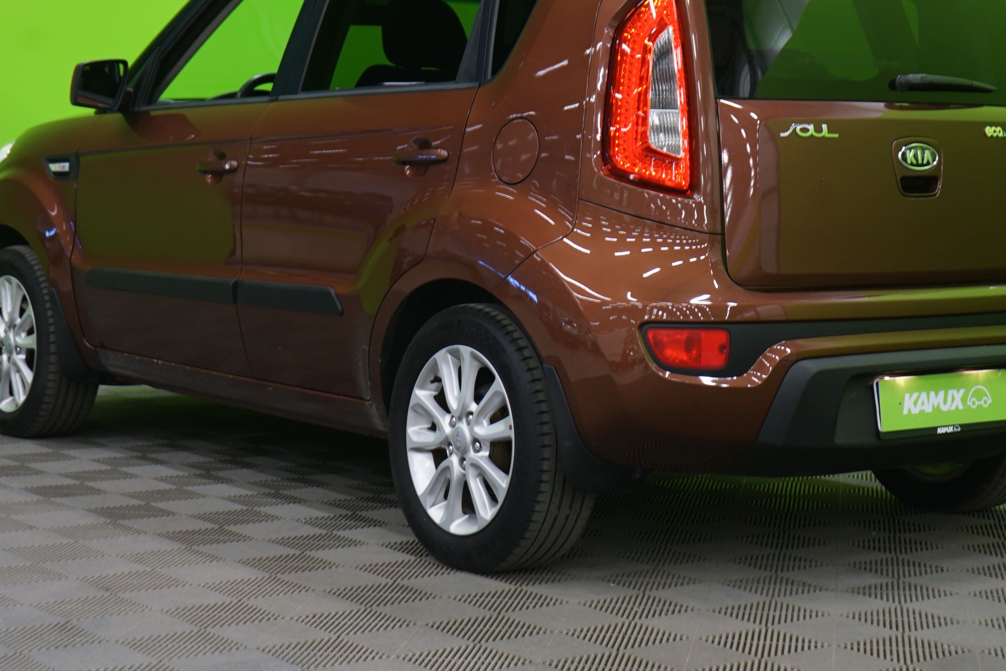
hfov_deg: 26.3
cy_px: 186
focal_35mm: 77
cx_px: 549
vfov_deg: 17.6
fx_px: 2152
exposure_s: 1/6
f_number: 5
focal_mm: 51
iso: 400
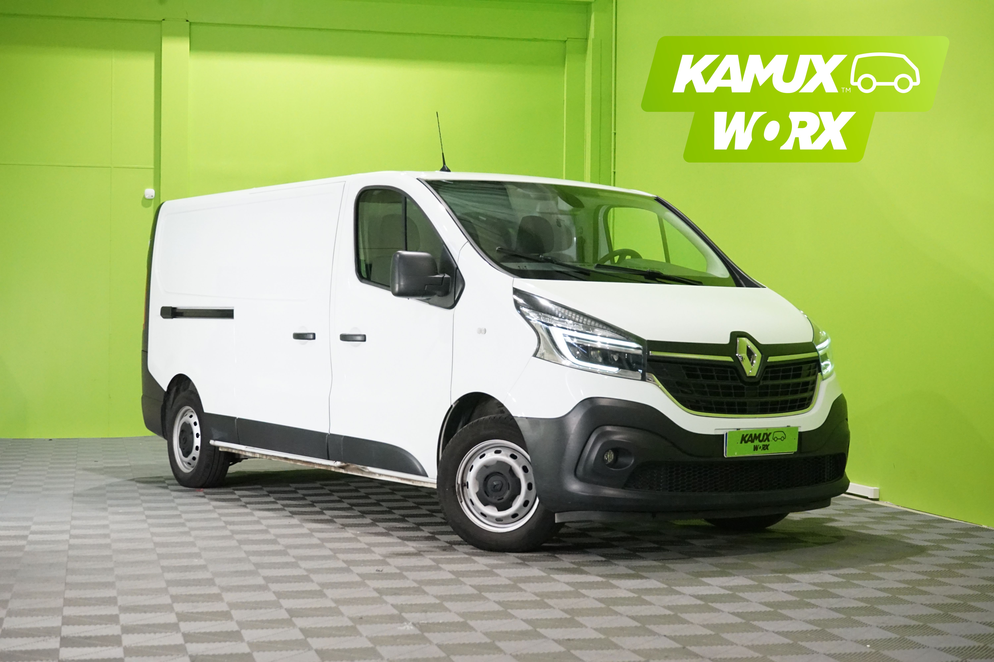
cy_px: 331
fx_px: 1518
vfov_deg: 24.6
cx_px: 497
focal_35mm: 55
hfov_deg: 36.2
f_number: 8
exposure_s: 1/125
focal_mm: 55
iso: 6400
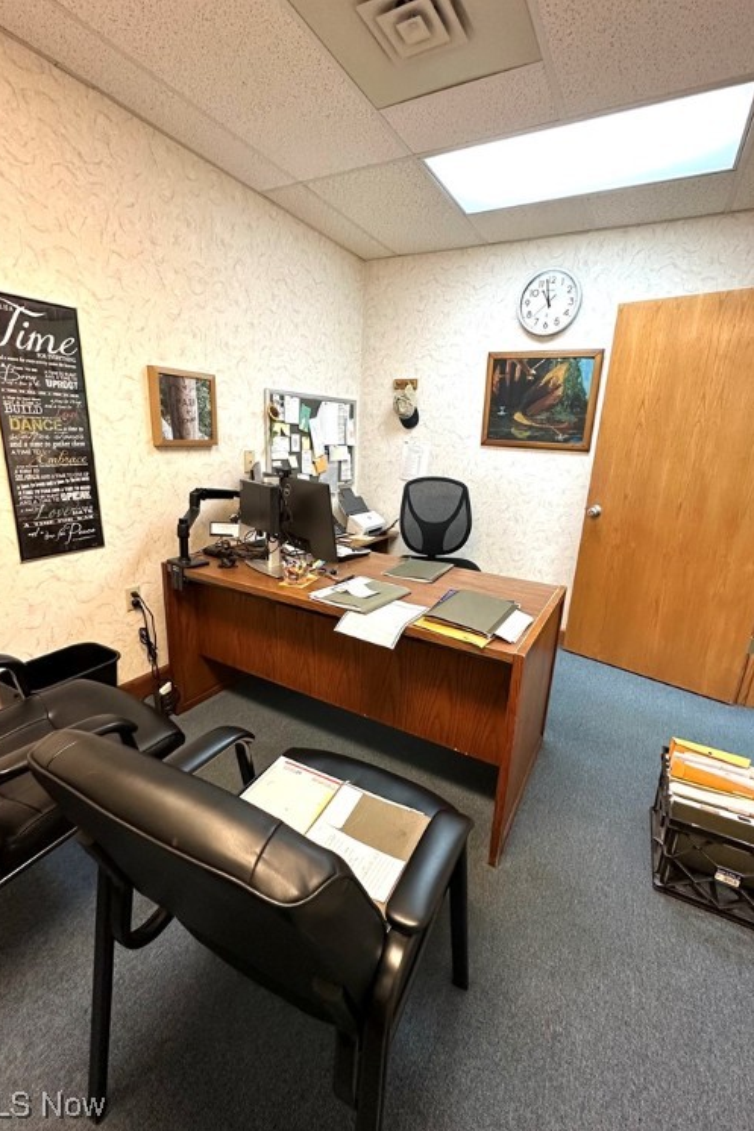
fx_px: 471
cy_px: 556
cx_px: 393
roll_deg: -3.8
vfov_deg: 100.4
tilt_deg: -14.7
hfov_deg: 77.3
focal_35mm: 15
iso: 250
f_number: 2.2
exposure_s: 1/60
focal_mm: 2.22
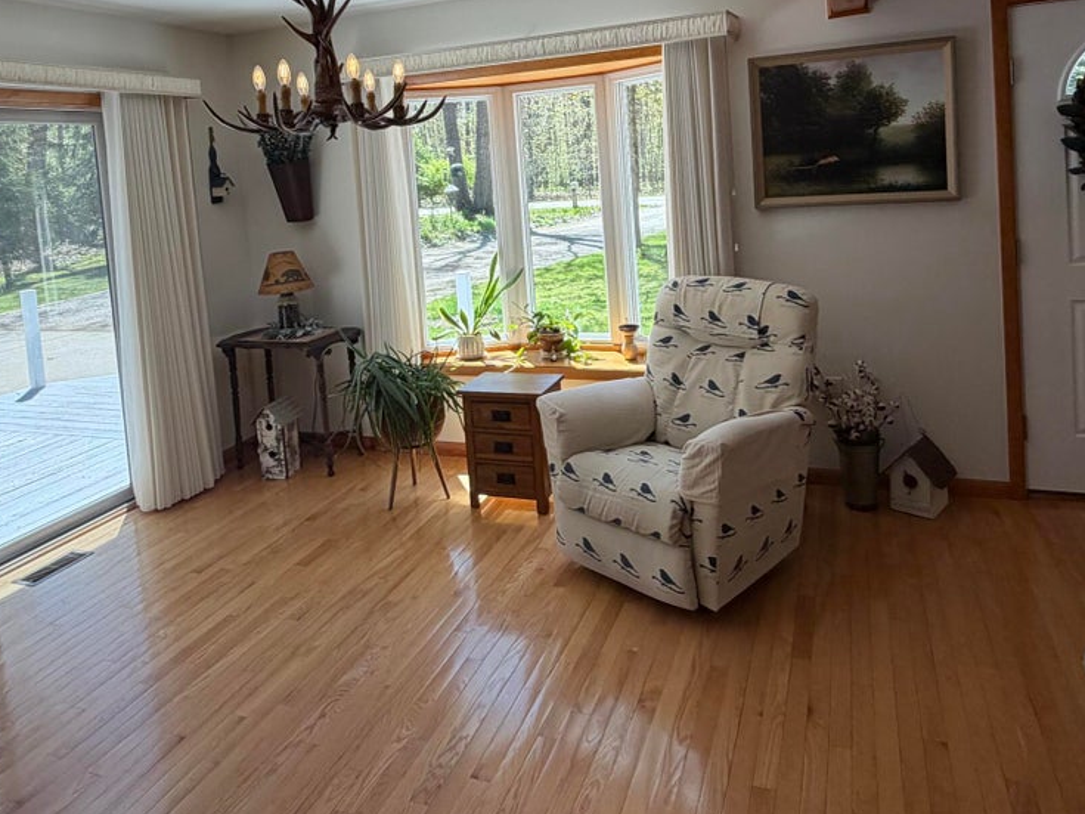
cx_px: 537
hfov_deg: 67.3
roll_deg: +5.1
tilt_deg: -4.0
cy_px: 207
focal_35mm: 26
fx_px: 815
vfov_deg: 50.9
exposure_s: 1/148
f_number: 2.2
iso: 50
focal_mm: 2.22
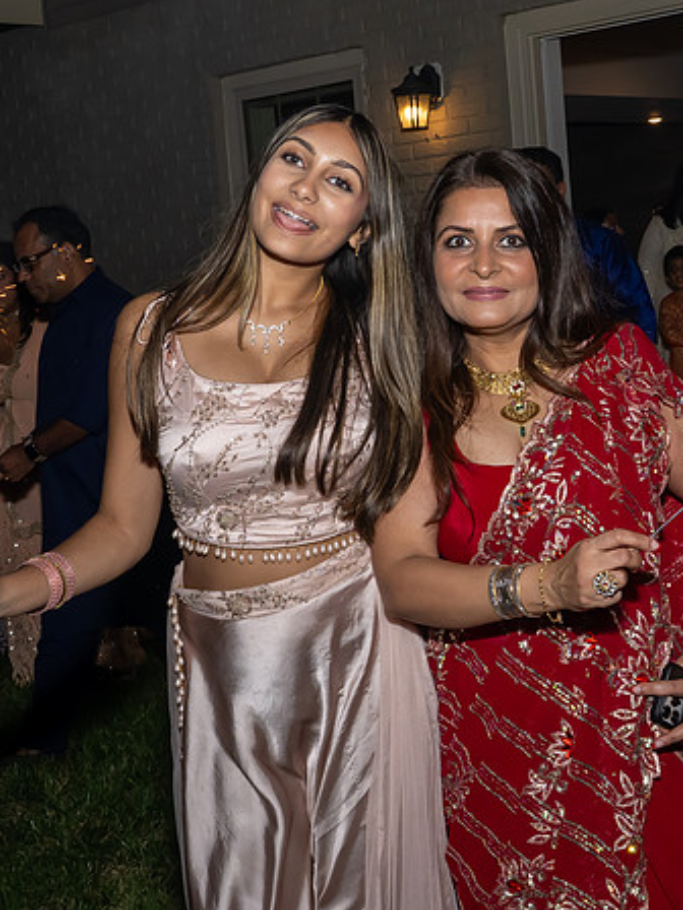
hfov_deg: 24.4
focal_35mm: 60
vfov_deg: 32.1
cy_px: 365
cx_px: 359
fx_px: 1578
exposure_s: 1/250
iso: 500
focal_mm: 22
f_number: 8
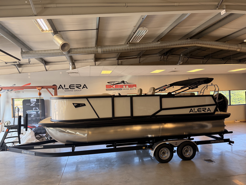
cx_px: 123
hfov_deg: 71.6
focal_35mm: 24
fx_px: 171
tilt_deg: +0.7
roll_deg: +2.3
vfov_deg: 56.8
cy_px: 92
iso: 200
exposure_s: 1/121
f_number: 1.78
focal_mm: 6.76
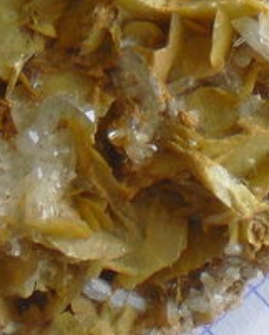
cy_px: -158
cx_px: 211
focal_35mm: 429
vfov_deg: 4.5
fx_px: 4263
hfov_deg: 3.6
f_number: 5.1
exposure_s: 1/80
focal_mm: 15.7
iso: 200
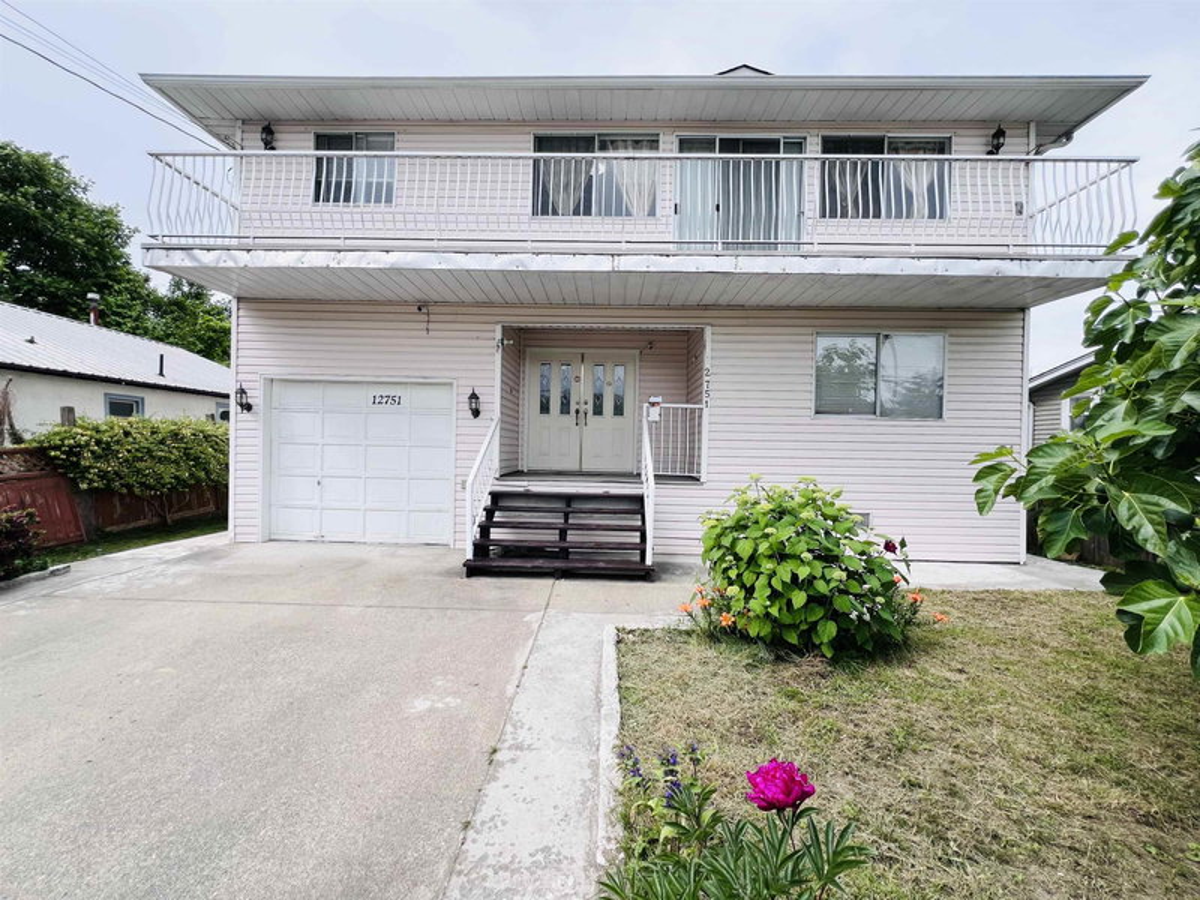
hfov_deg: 106.2
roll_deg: -0.5
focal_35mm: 13
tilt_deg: -0.4
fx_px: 451
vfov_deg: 89.9
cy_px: 450
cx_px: 600
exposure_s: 1/861
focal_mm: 1.57
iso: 32
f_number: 1.8
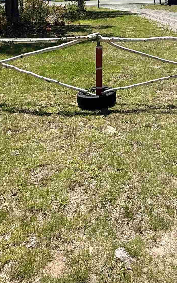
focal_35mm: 41
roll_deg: -0.4
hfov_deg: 30.7
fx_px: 316
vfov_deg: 44.6
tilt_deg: -9.9
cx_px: 133
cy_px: 38
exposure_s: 1/1795
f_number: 2.2
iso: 50
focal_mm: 2.22
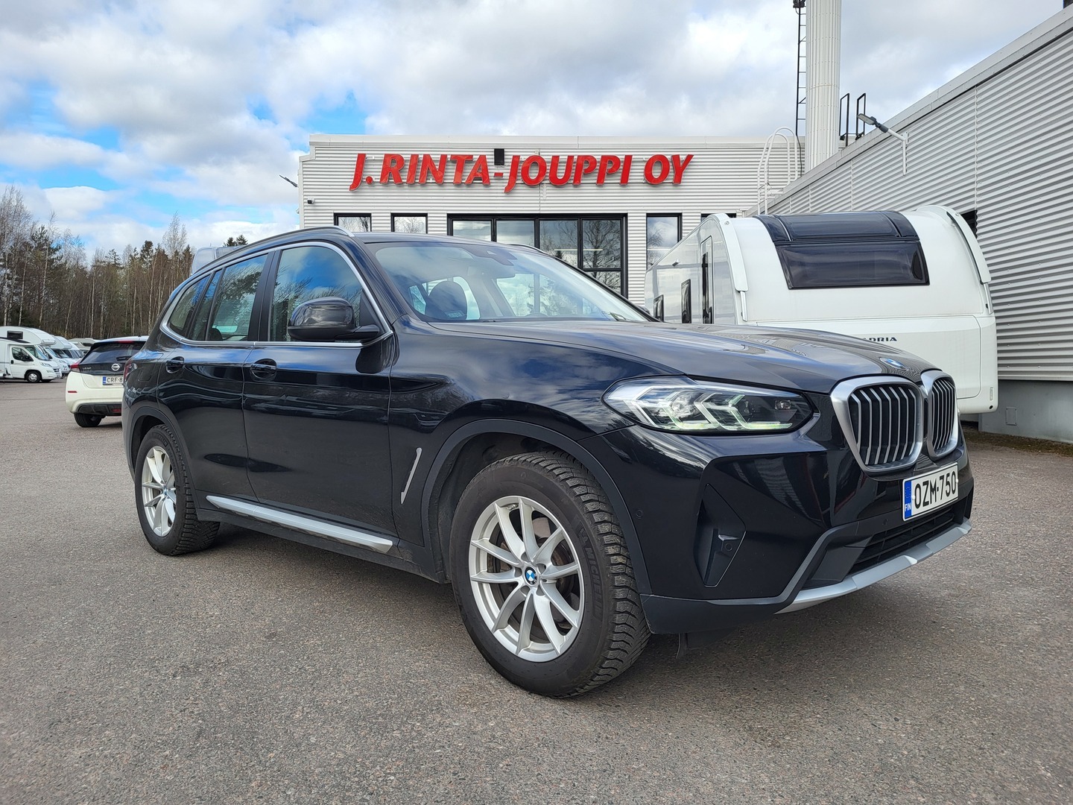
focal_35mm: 26
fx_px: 806
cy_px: 402
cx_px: 536
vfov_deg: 53.1
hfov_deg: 67.3
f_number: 1.8
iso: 40
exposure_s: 1/1022
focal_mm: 5.4
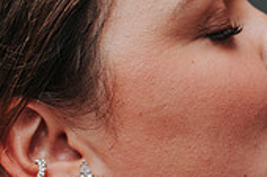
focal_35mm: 171
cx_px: 308
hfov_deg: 11.8
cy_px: 63
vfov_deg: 8.0
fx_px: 1267
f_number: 4
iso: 180
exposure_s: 1/250
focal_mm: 50
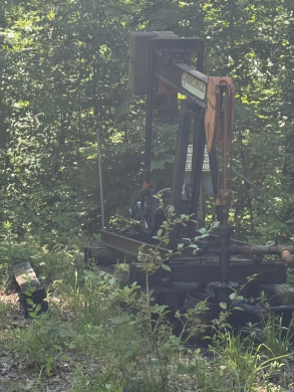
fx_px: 928
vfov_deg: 23.8
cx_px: 144
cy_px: 226
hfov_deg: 18.0
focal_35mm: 82
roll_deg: +0.4
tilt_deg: -6.6
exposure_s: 1/368
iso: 64
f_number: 1.78
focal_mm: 6.76
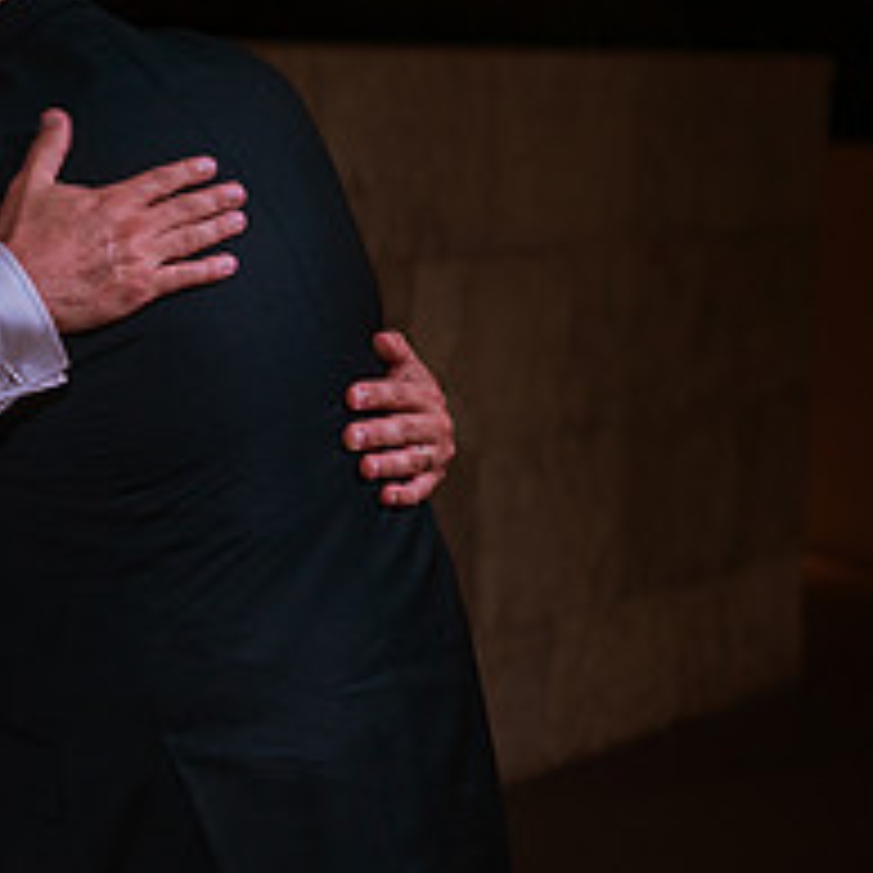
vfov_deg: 19.4
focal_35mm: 89
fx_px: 2539
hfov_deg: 18.5
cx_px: -171
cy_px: 248
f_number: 1.8
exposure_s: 1/160
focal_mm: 35
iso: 500
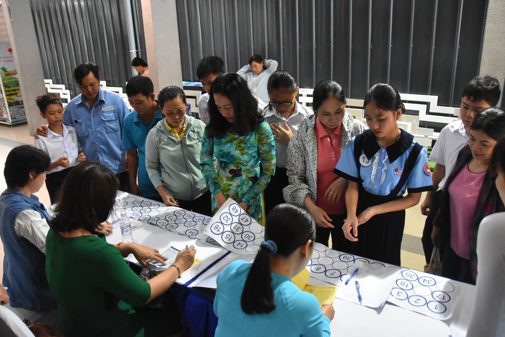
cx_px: 252
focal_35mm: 27
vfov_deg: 47.9
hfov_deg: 67.4
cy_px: 168
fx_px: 379
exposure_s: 1/160
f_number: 3.5
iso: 2800
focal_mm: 18
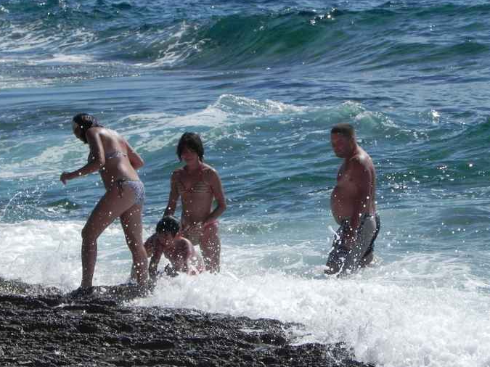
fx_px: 3085
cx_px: 268
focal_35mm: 218
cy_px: 213
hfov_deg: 9.1
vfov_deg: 6.8
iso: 160
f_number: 8
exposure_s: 1/785
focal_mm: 32.7
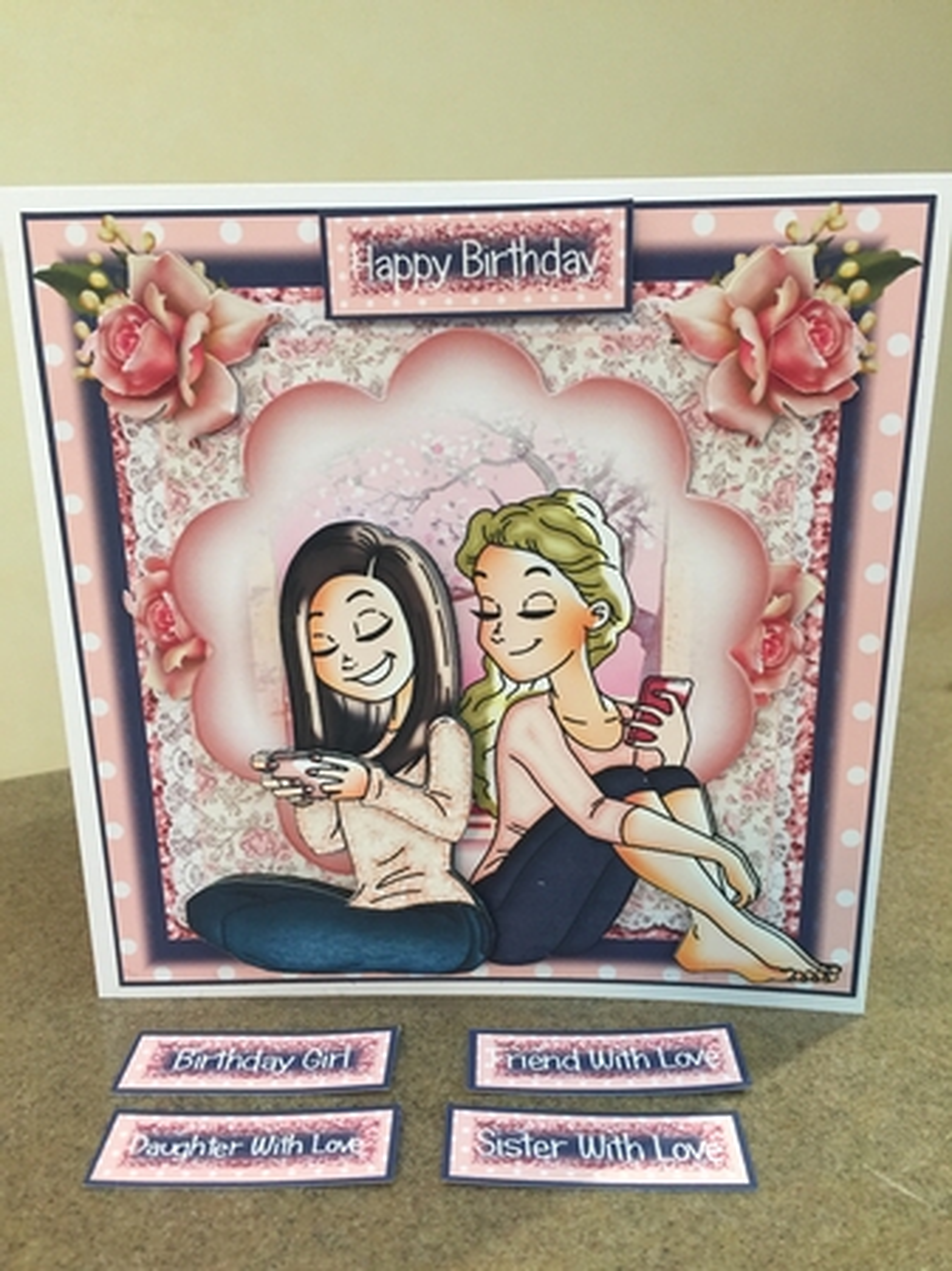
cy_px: 636
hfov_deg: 48.2
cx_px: 476
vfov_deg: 61.7
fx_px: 1064
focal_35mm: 29
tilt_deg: -16.7
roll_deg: +0.5
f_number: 2.2
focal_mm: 4.15
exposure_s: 1/33
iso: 200
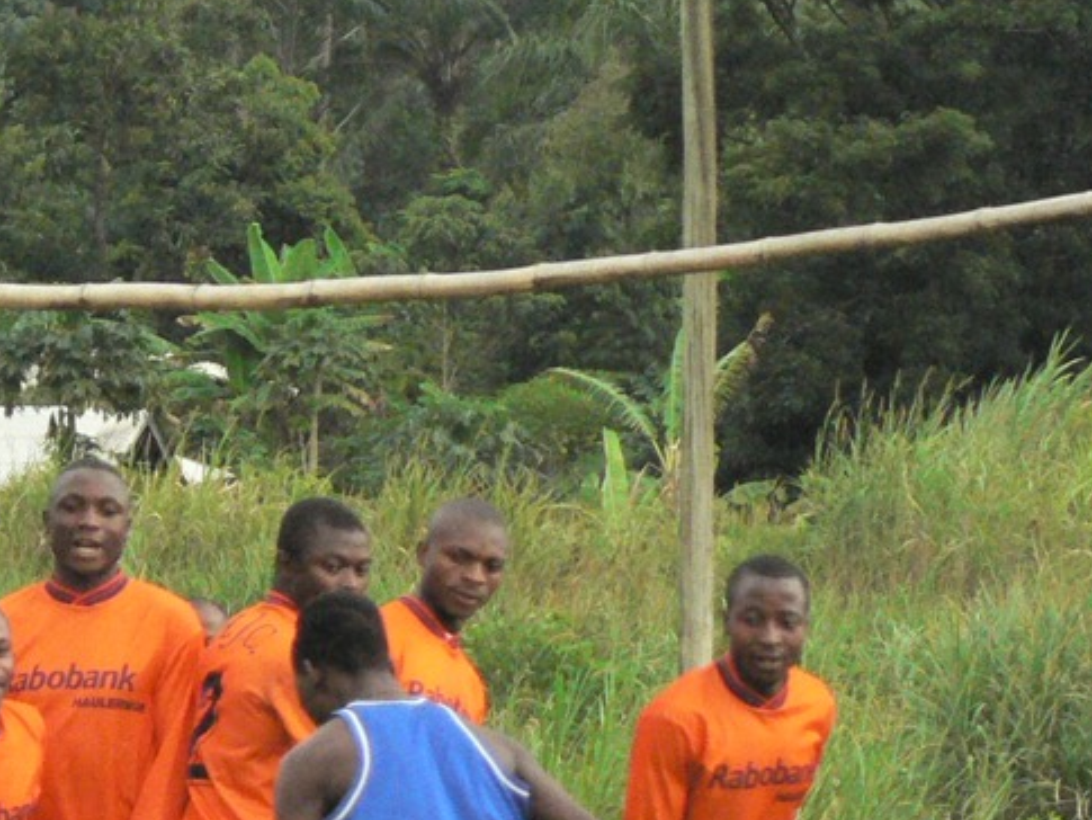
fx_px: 16313
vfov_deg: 2.9
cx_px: 63
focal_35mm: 517
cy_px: 766
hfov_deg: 3.8
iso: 400
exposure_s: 1/125
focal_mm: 34.8
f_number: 4
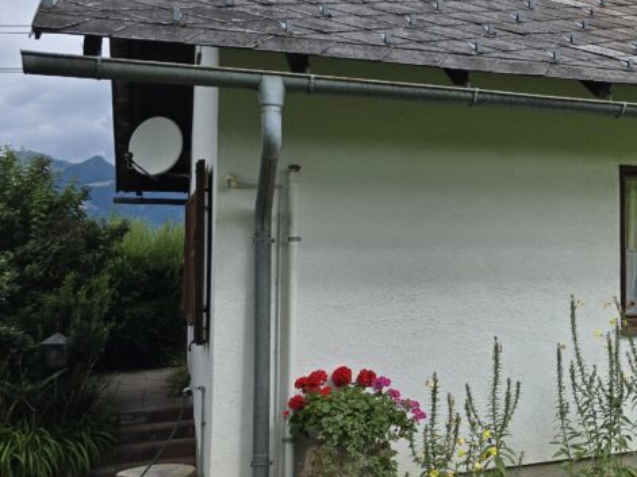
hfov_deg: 34.0
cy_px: 222
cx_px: 671
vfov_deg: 29.1
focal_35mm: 50
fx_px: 920
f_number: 1.7
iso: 12
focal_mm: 6.3
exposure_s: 1/617
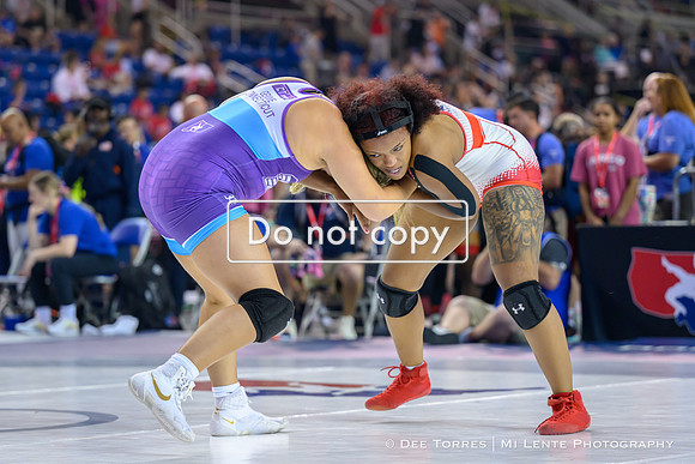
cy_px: 271
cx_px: 349
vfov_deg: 11.1
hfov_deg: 16.6
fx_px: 2379
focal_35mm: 123
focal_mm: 102
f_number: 2.8
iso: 2000
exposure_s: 1/800
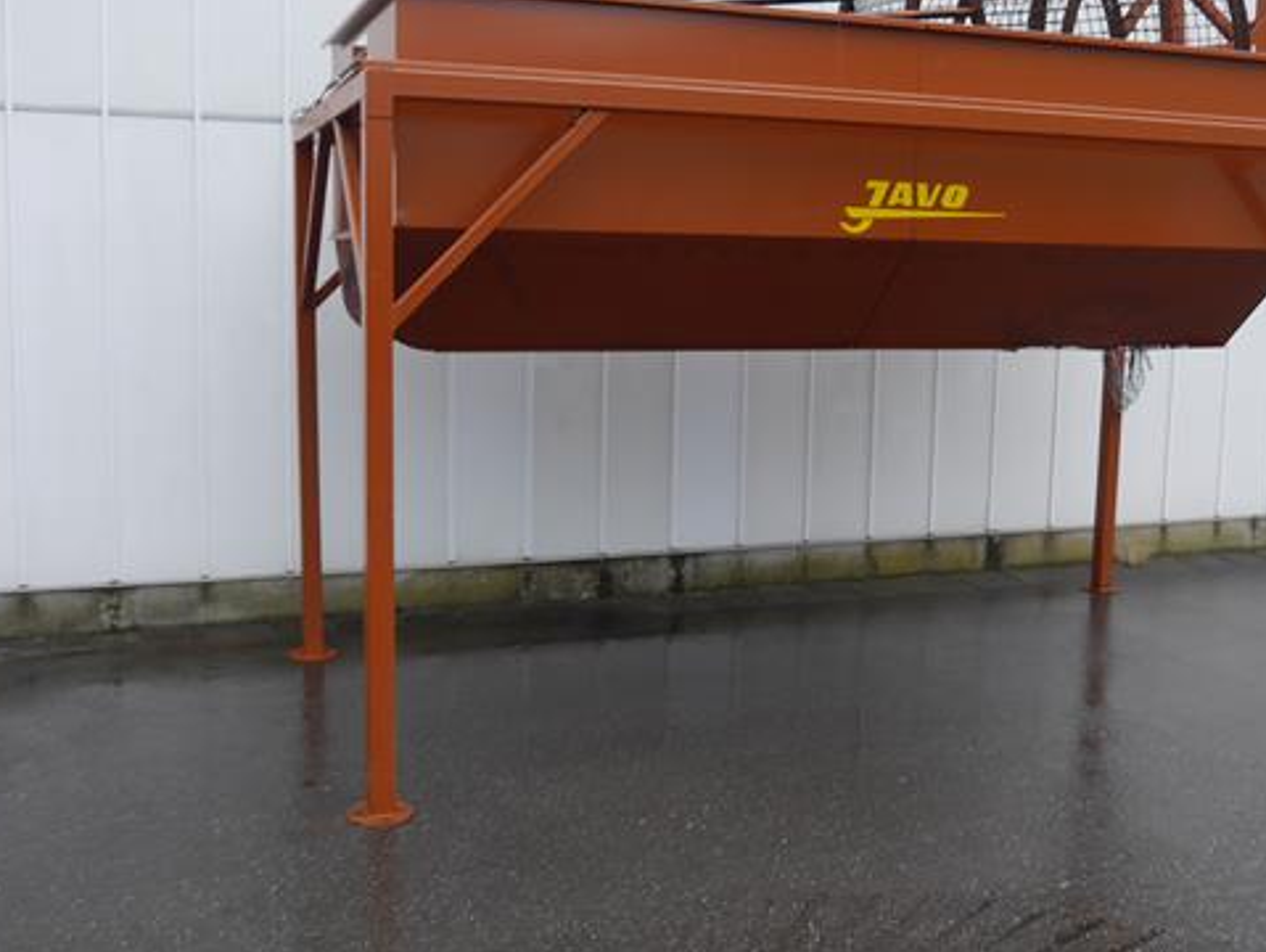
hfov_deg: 46.8
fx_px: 1464
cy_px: 413
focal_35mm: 40
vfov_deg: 35.9
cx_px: 641
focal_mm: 15
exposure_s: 1/100
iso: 160
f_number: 4
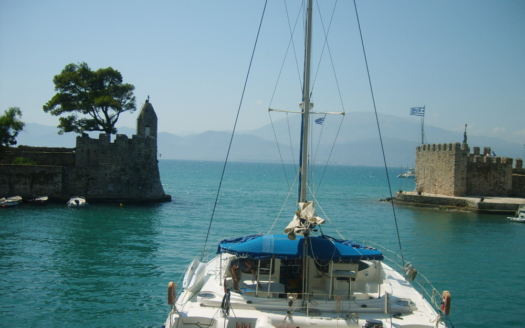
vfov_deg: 33.5
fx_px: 544
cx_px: 267
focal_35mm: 38
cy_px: 188
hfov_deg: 51.5
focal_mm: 5.8
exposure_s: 1/250
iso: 50
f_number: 7.1
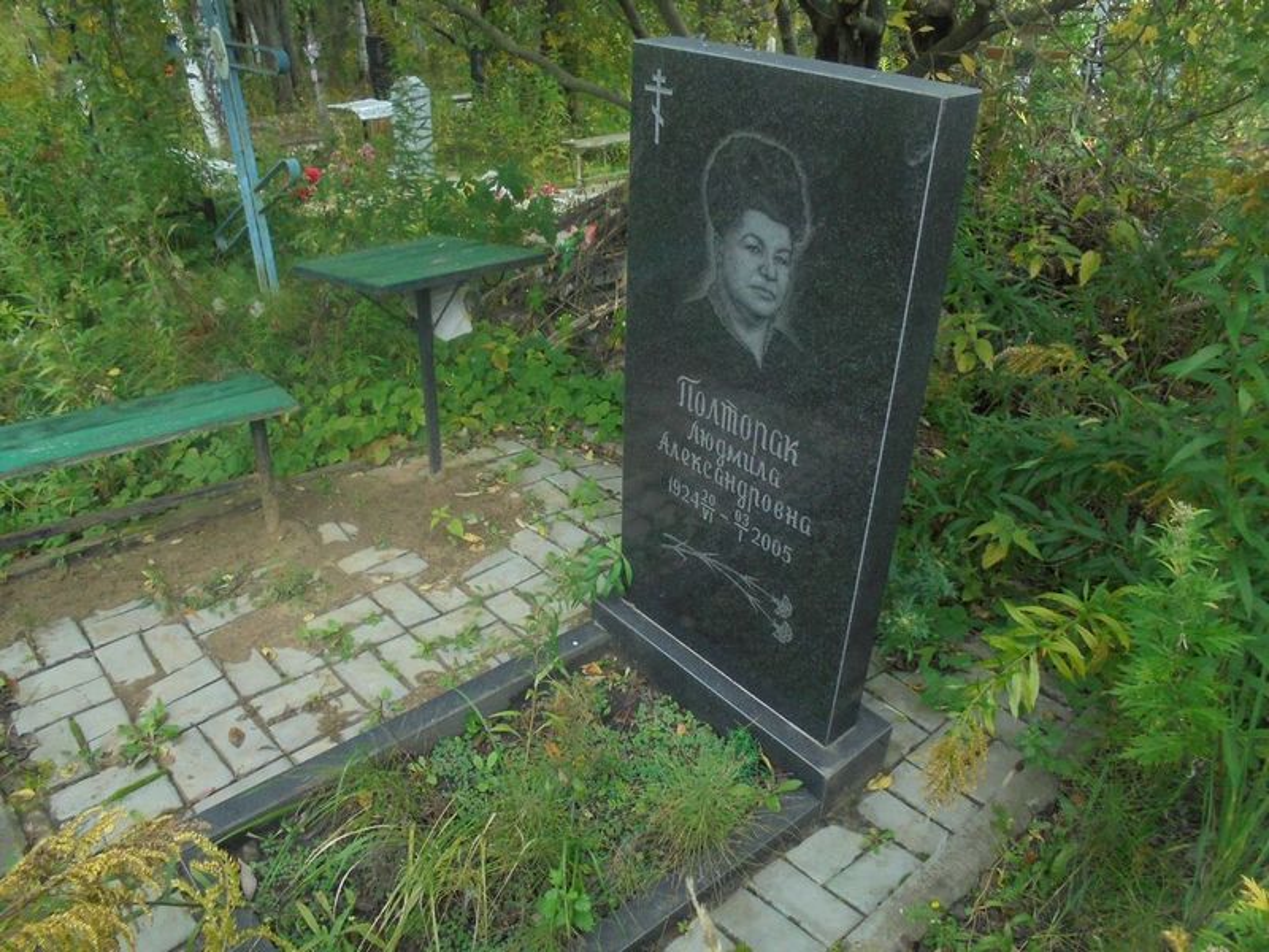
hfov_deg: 67.3
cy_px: 476
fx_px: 953
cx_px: 634
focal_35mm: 26
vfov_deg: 53.1
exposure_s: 1/250
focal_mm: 4.6
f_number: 3.5
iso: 250
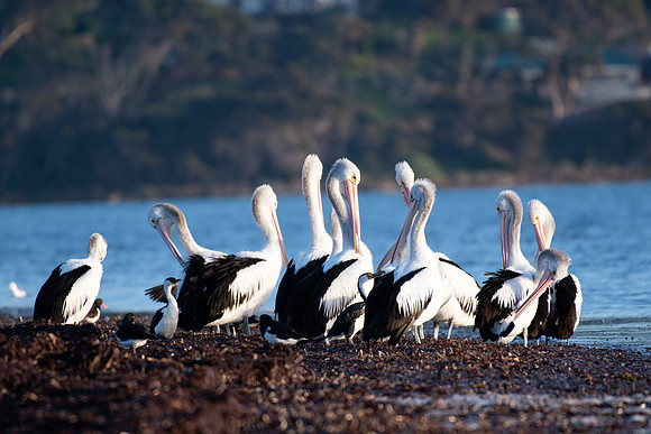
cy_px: 263
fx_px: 13481
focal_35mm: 745
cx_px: 335
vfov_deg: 1.8
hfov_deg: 2.8
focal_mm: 500
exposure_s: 1/320
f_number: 5.6
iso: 180
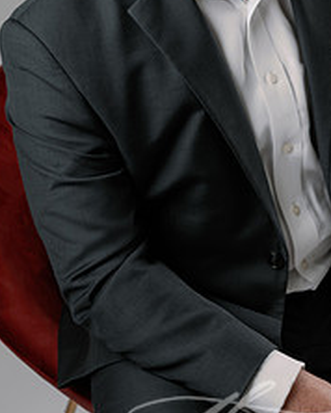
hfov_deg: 16.2
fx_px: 1162
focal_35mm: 95
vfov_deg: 20.0
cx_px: 220
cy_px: 93
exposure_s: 1/200
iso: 100
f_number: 5
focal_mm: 50
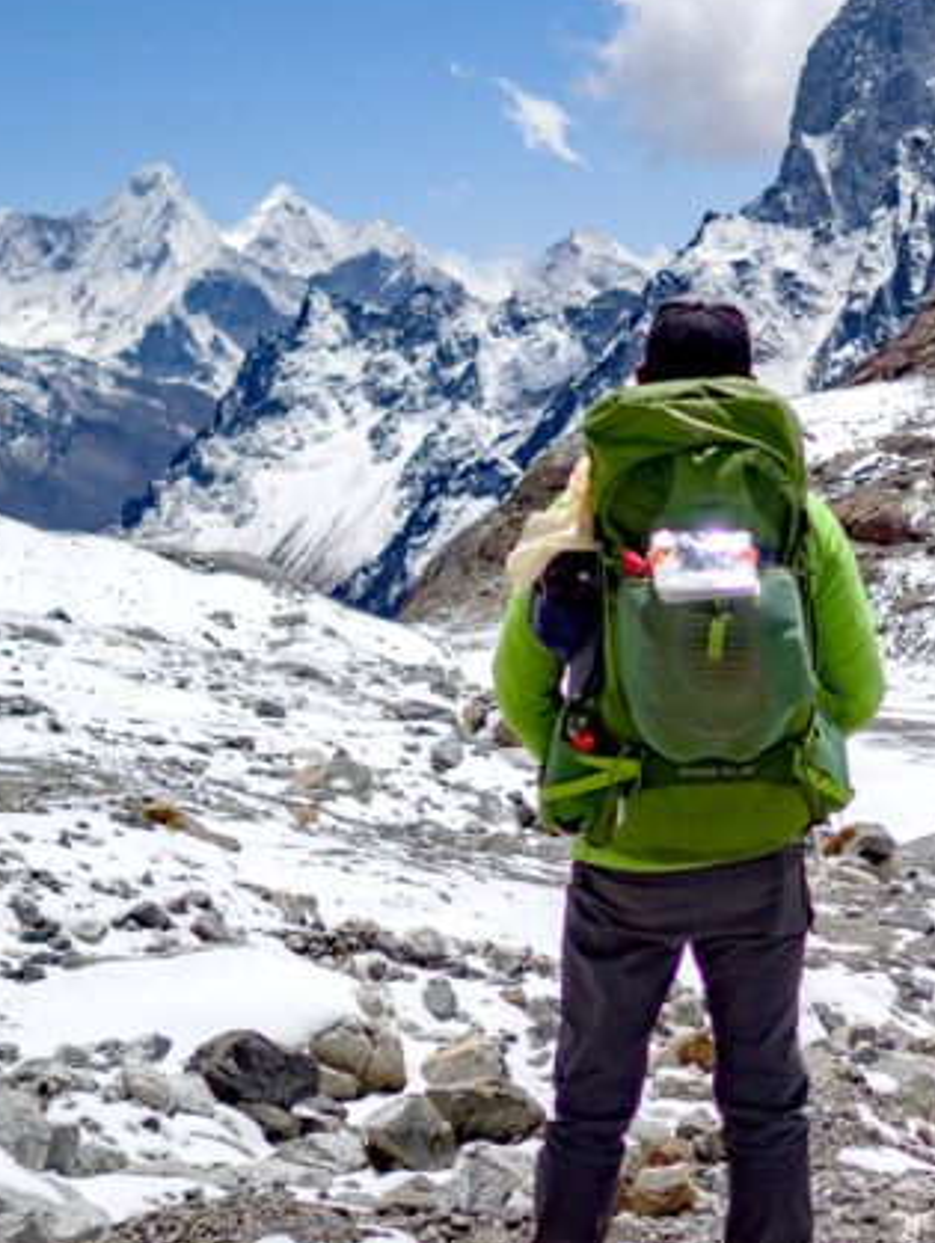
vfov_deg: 23.4
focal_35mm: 83
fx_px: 2985
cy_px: 386
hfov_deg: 17.5
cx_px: 855
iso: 200
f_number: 1.8
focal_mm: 17
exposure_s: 1/16000
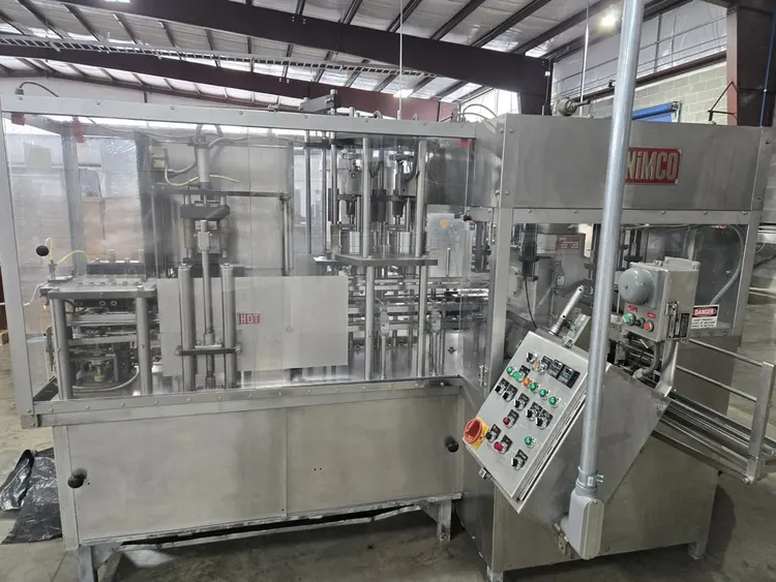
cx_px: 388
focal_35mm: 23
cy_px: 291
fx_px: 516
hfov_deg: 73.9
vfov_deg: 58.9
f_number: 1.8
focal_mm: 5.4
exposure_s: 1/120
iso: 250
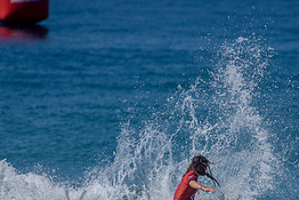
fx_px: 9182
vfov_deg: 1.2
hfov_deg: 1.9
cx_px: 183
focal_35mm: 1105
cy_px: 197
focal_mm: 500
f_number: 5.6
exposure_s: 1/2000
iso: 100
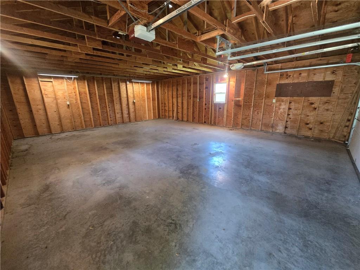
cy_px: 135
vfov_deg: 89.9
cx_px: 180
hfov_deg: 106.2
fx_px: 135
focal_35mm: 13
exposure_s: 1/60
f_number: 2.2
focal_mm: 2.2
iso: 1000
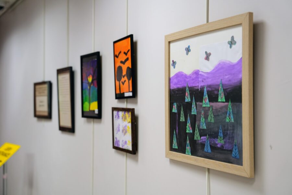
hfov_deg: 38.9
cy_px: 98
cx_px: 146
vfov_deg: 26.5
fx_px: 414
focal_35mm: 51
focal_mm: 51
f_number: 2.8
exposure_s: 1/200
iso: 1000
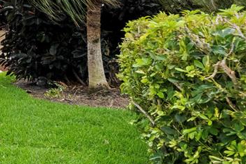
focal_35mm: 64
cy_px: 30
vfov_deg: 20.9
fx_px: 437
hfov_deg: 18.5
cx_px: -259
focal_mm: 14
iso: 1250
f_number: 7.1
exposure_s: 1/80
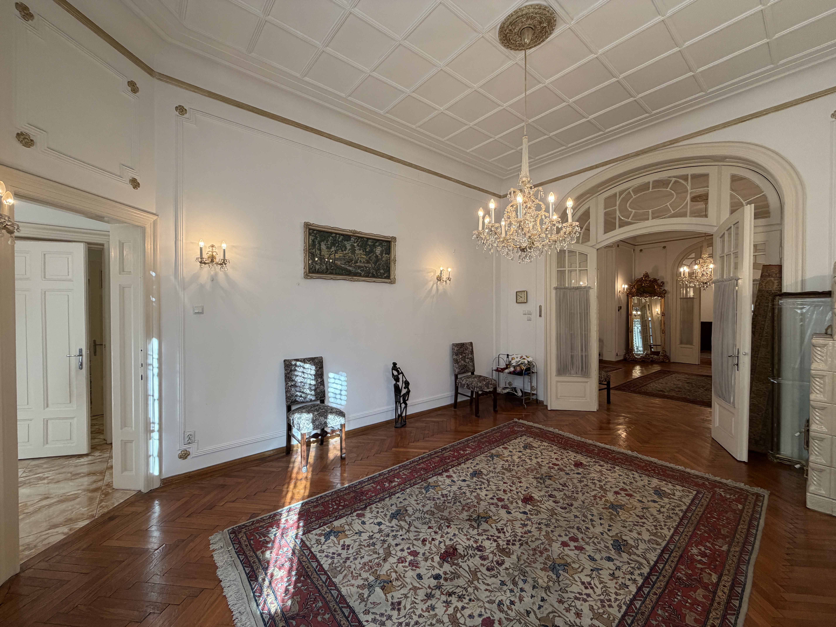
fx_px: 338
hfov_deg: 102.1
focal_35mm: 14
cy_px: 314
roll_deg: +0.7
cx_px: 418
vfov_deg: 85.7
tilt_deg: -1.4
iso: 200
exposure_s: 1/100
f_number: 2.2
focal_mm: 2.22
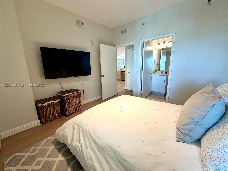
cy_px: 86
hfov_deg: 102.1
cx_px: 114
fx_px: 92
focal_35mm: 14
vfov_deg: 85.7
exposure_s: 1/120
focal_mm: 2.22
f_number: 2.2
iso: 200
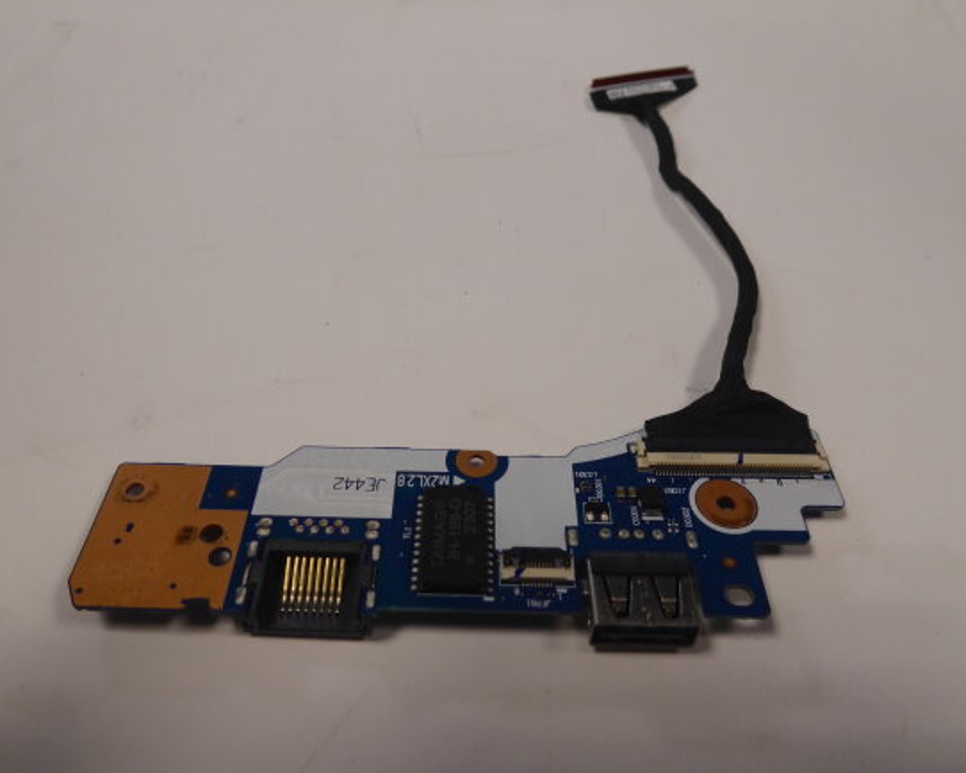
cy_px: 392
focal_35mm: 27
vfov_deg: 53.2
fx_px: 772
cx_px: 453
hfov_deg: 64.0
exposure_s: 1/60
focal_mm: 4.3
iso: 160
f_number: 3.3
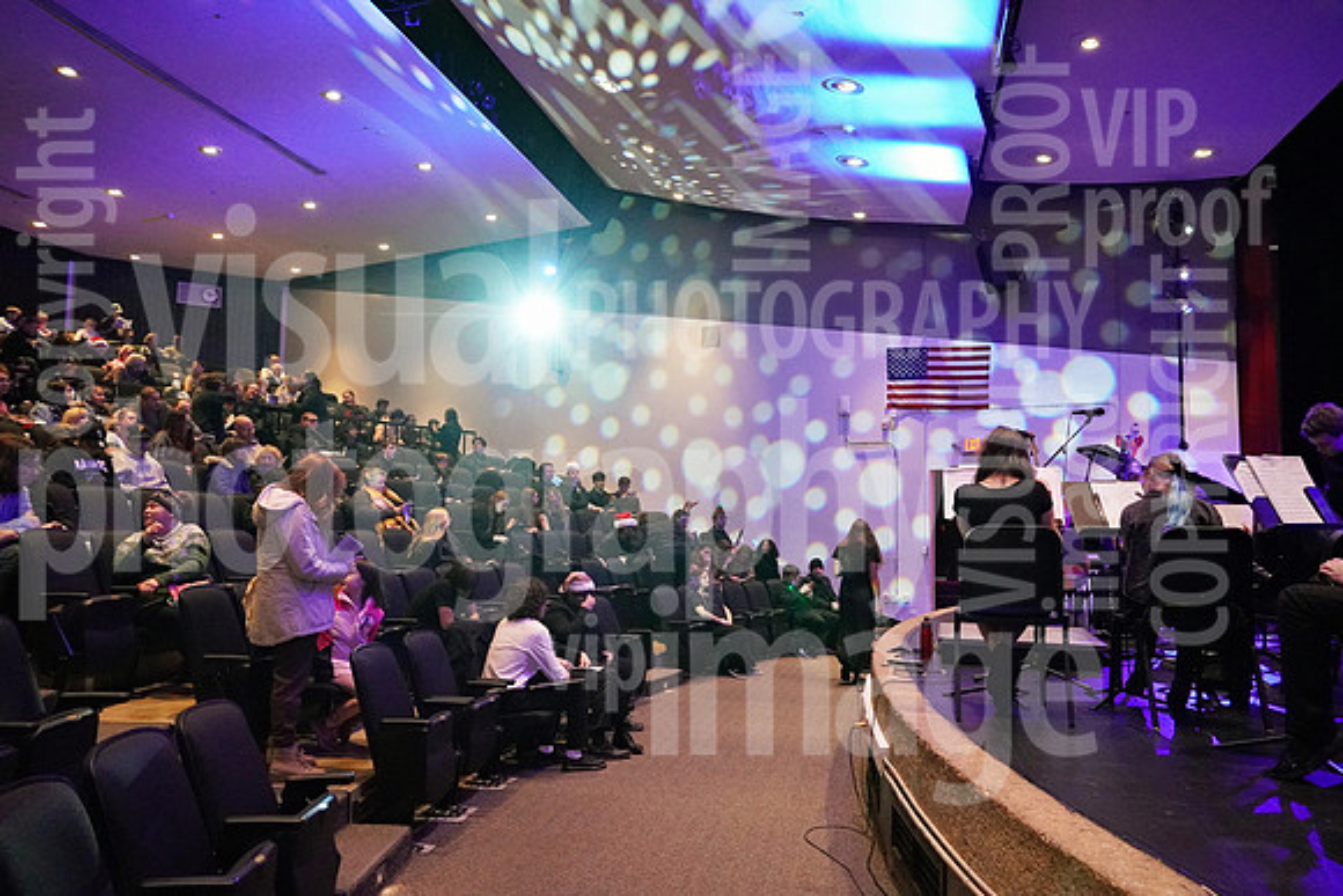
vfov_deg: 48.0
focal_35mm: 27
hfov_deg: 67.4
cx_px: 672
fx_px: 1007
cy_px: 448
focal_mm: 18
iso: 6400
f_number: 3.5
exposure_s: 1/160
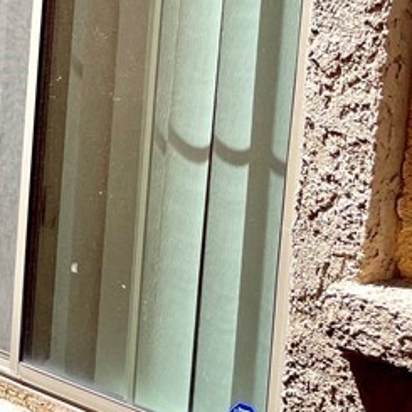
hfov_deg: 15.6
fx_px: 1293
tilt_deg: -5.4
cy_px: 187
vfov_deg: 18.1
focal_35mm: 96
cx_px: -318
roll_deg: -2.3
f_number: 1.6
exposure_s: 1/1618
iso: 32
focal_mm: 4.2
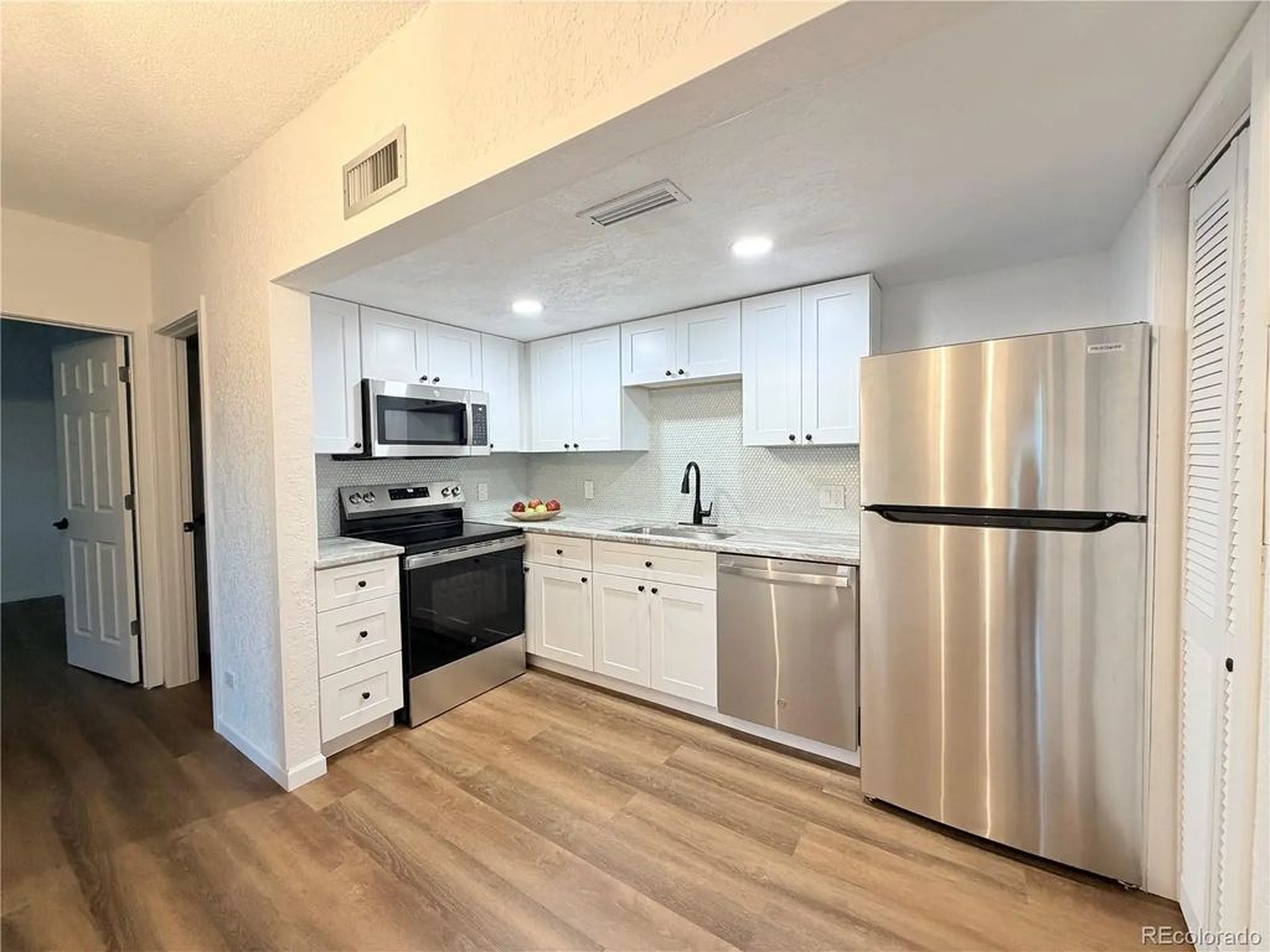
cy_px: 476
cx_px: 635
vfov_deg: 85.7
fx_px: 514
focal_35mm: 14
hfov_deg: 102.1
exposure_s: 1/120
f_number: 2.2
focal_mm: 2.22
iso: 320
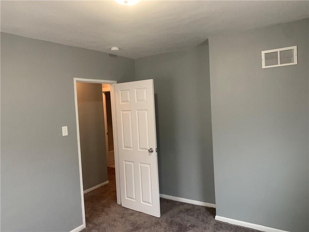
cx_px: 154
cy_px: 116
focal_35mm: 26
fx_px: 232
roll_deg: +3.2
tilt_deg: -2.9
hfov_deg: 67.3
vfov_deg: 53.1
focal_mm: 4.25
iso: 200
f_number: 1.8
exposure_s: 1/60
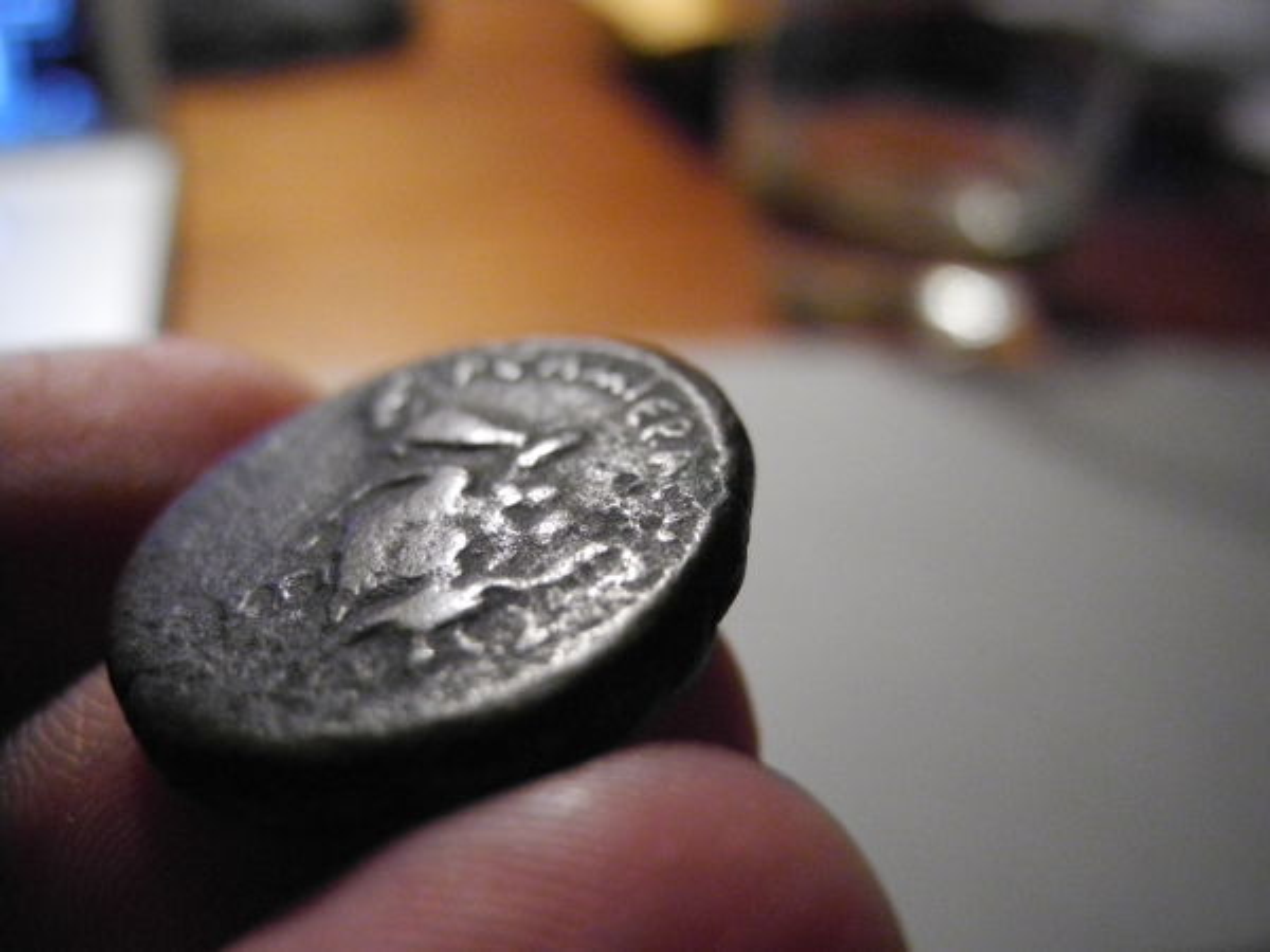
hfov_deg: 63.4
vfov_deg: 49.7
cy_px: 476
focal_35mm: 28
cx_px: 635
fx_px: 1027
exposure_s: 1/186
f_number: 2.8
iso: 1600
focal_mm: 6
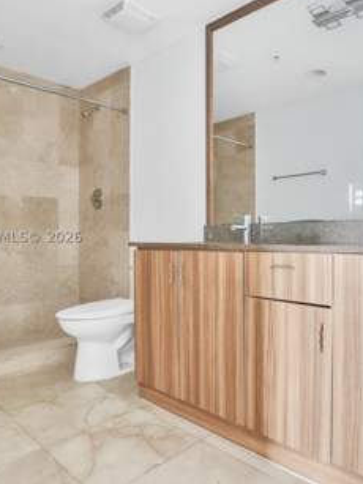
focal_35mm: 24
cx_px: 257
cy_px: 235
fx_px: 336
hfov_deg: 54.9
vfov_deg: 71.6
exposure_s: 1/125
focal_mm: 16
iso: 16000
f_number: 5
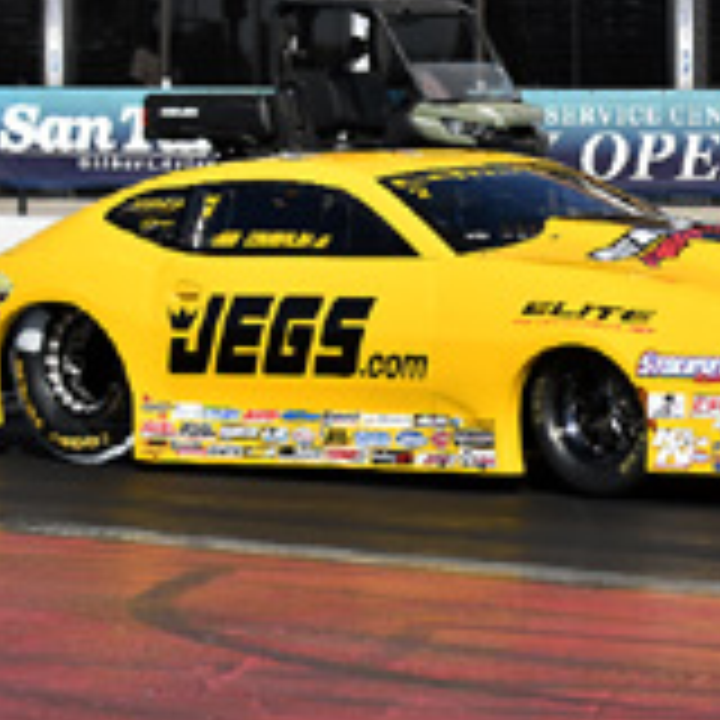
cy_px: 218
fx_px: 5248
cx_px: 387
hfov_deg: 7.8
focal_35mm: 223
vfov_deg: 7.8
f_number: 6.3
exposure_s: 1/2500
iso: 160
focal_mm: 70
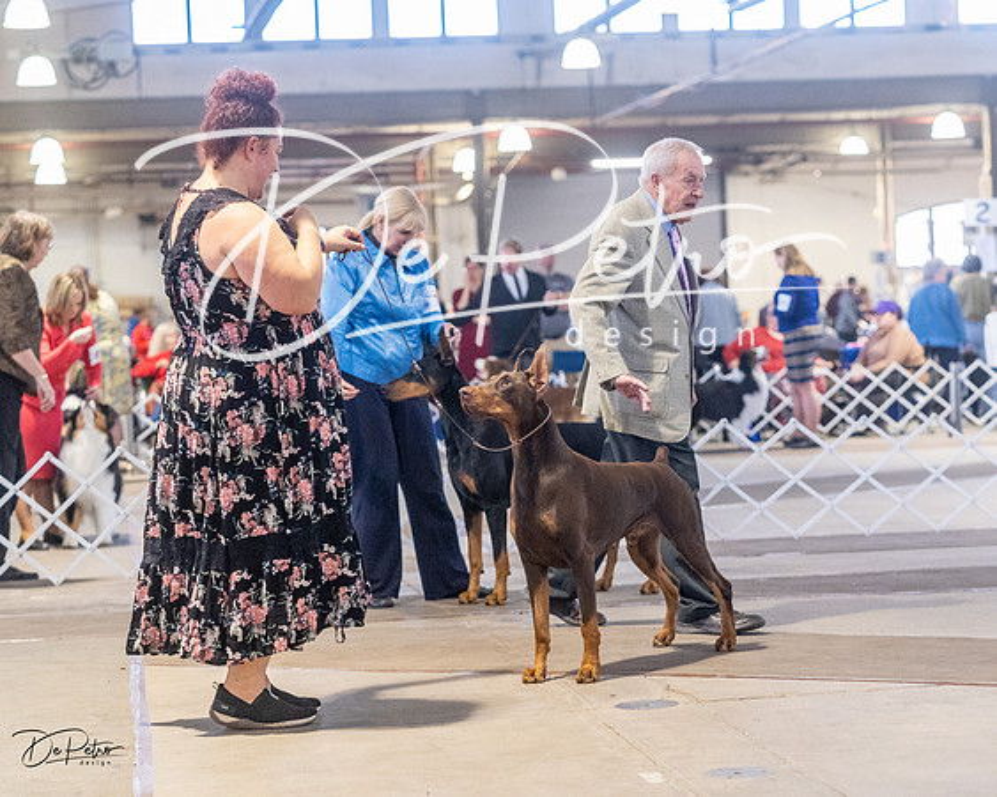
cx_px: 498
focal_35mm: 97
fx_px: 2857
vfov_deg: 15.9
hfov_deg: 19.8
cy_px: 398
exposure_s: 1/320
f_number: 3.5
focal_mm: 86
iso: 6400
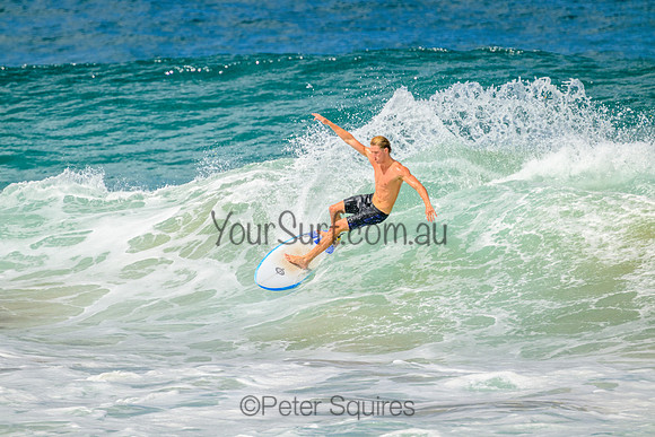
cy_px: 218
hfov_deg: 2.6
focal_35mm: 800
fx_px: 14558
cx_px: 328
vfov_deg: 1.7
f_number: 11
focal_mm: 800
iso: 720
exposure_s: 1/2000
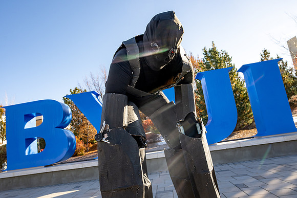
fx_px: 227
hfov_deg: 66.3
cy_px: 100
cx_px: 136
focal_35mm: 28
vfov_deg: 47.2
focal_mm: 24
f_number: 6.3
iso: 250
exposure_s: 1/400
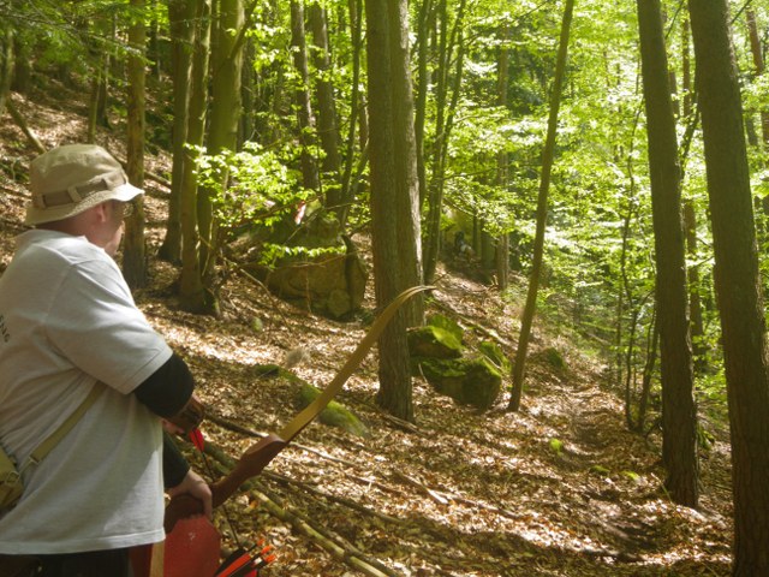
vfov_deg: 34.3
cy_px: 288
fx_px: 933
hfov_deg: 44.8
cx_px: 384
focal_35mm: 42
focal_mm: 7.5
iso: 80
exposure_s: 1/60
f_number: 4.2
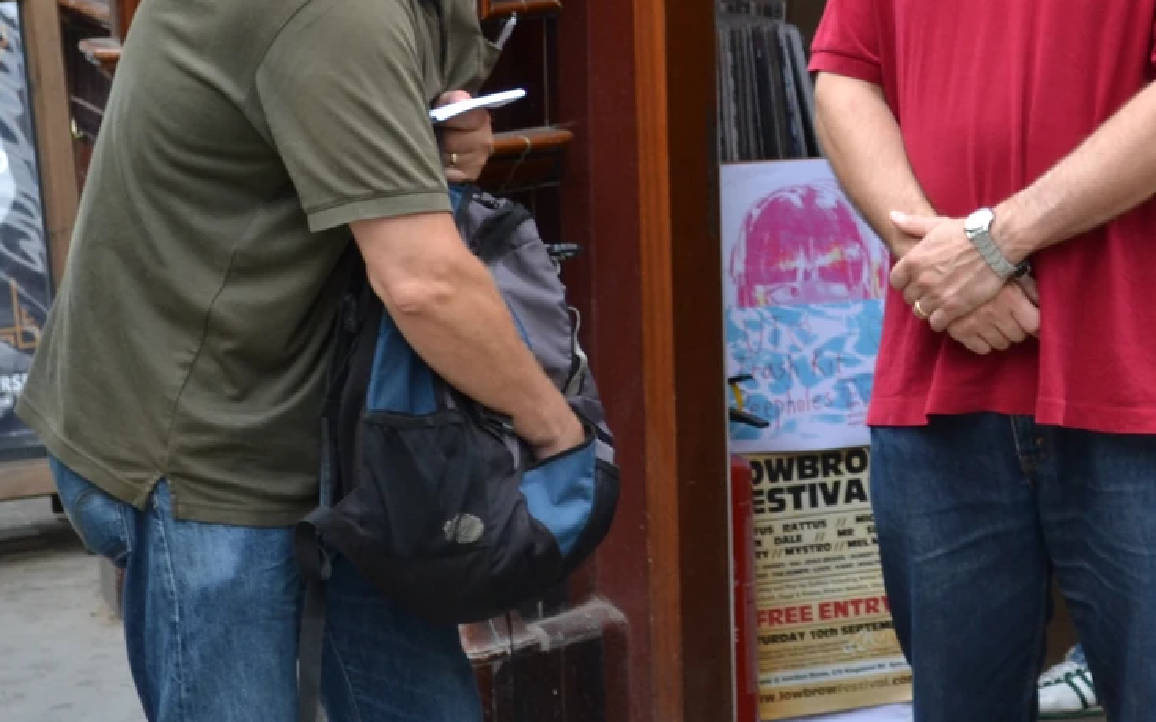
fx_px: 5764
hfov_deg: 11.4
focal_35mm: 183
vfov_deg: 7.1
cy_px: -95
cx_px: 1076
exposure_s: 1/125
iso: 250
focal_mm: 44
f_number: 5.6
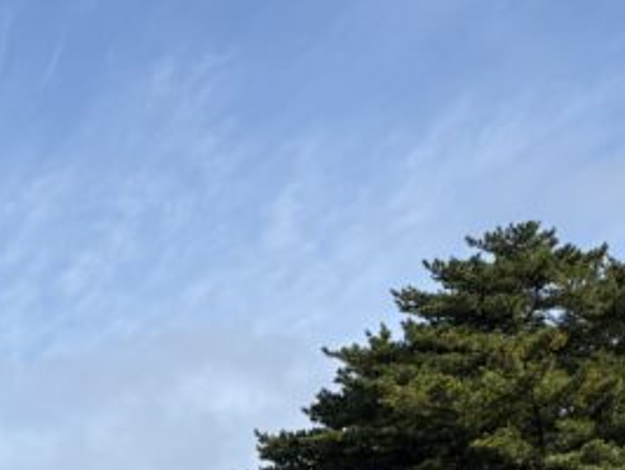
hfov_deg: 18.3
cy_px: 409
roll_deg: +0.9
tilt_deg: +14.7
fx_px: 1807
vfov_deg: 14.7
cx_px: -183
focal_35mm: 100
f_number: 1.6
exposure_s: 1/4608
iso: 50
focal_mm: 5.96
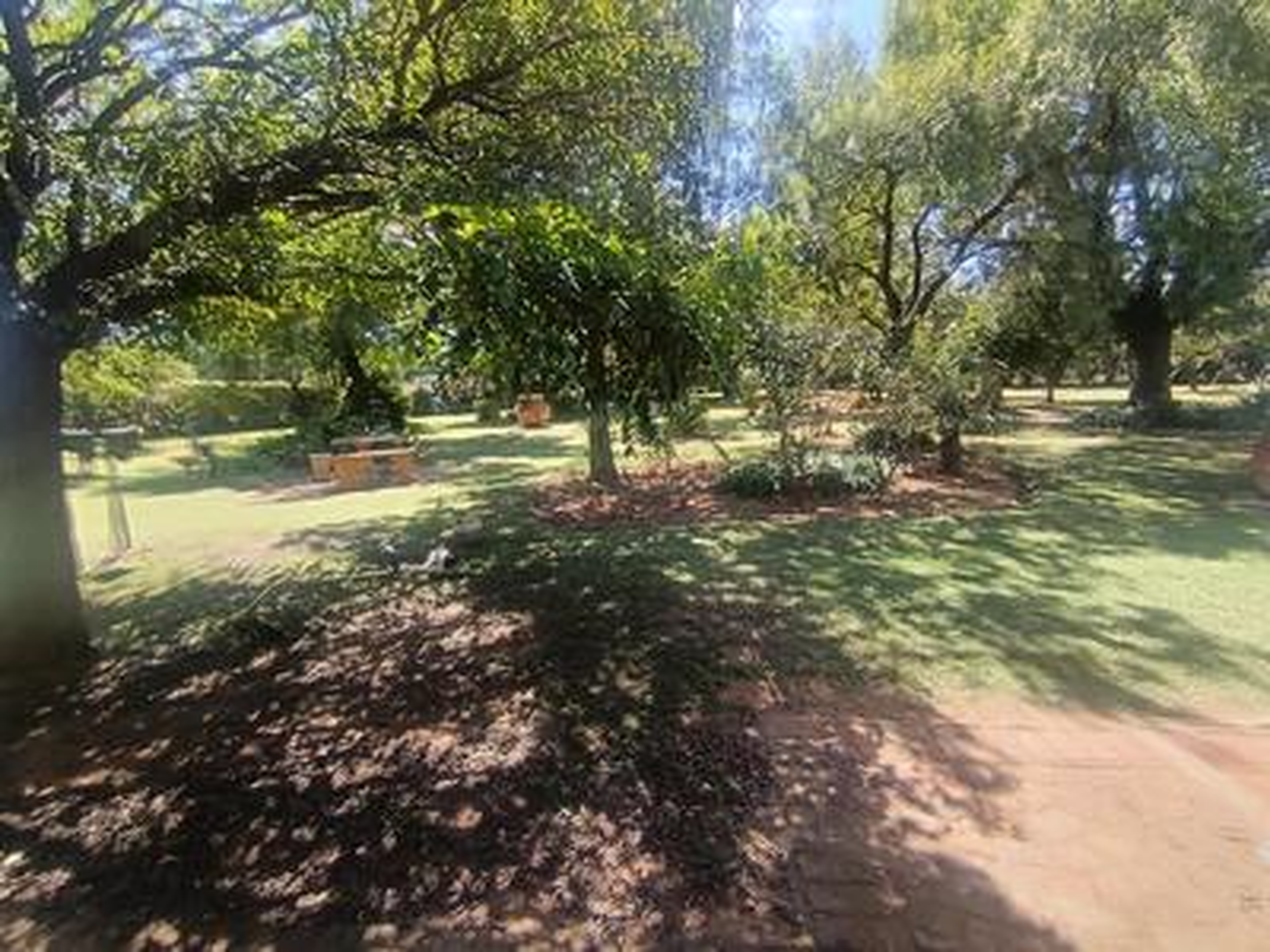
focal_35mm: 17
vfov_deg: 74.7
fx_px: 624
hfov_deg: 91.0
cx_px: 635
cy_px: 476
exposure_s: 1/193
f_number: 2.2
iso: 100
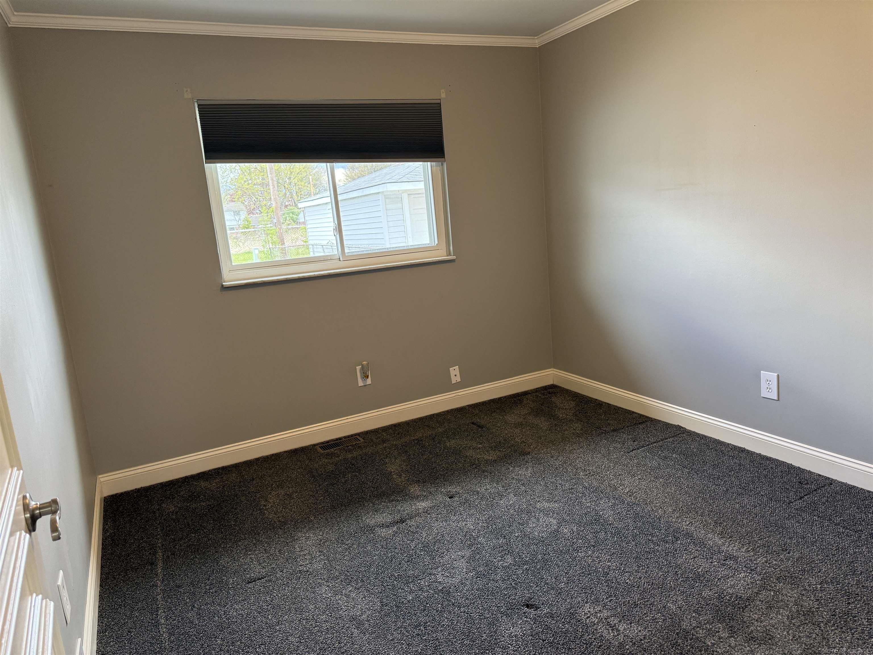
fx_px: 605
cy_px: 328
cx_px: 436
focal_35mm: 24
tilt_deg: -10.3
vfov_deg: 56.8
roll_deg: +5.1
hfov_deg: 71.6
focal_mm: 6.76
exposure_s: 1/120
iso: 250
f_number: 1.78
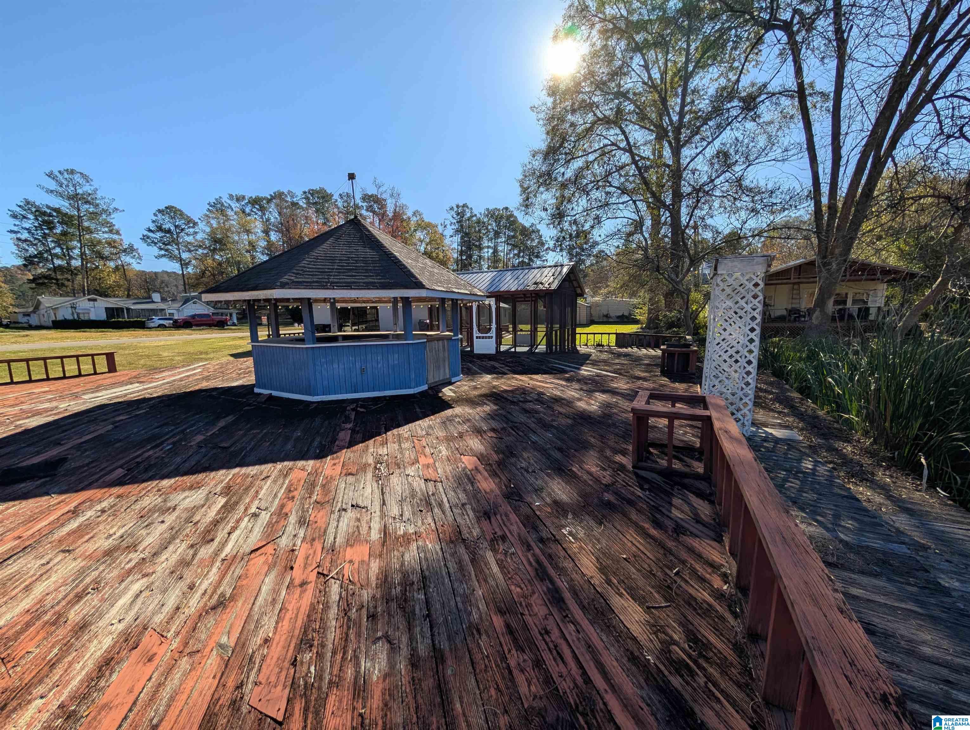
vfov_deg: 94.6
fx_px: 337
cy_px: 365
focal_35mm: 12
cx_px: 485
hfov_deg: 110.5
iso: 56
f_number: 1.7
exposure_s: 1/3448
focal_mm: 2.02
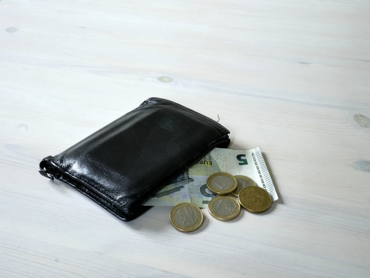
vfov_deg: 32.9
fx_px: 471
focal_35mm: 44
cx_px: 185
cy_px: 139
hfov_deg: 42.9
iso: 200
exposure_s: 1.3
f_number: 22
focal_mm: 22
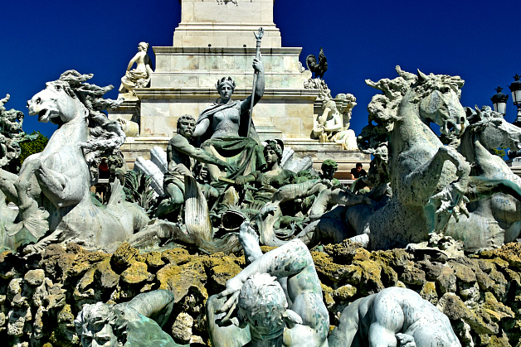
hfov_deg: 45.3
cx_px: 221
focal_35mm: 43
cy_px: 216
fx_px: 622
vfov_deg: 31.1
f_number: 11
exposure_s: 1/400
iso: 400
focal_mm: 18
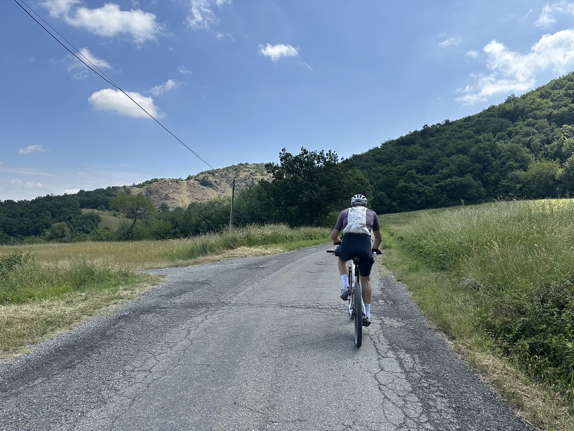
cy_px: 216
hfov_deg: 71.6
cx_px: 287
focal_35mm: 24
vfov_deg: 56.8
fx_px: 398
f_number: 1.78
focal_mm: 6.86
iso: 80
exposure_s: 1/5000
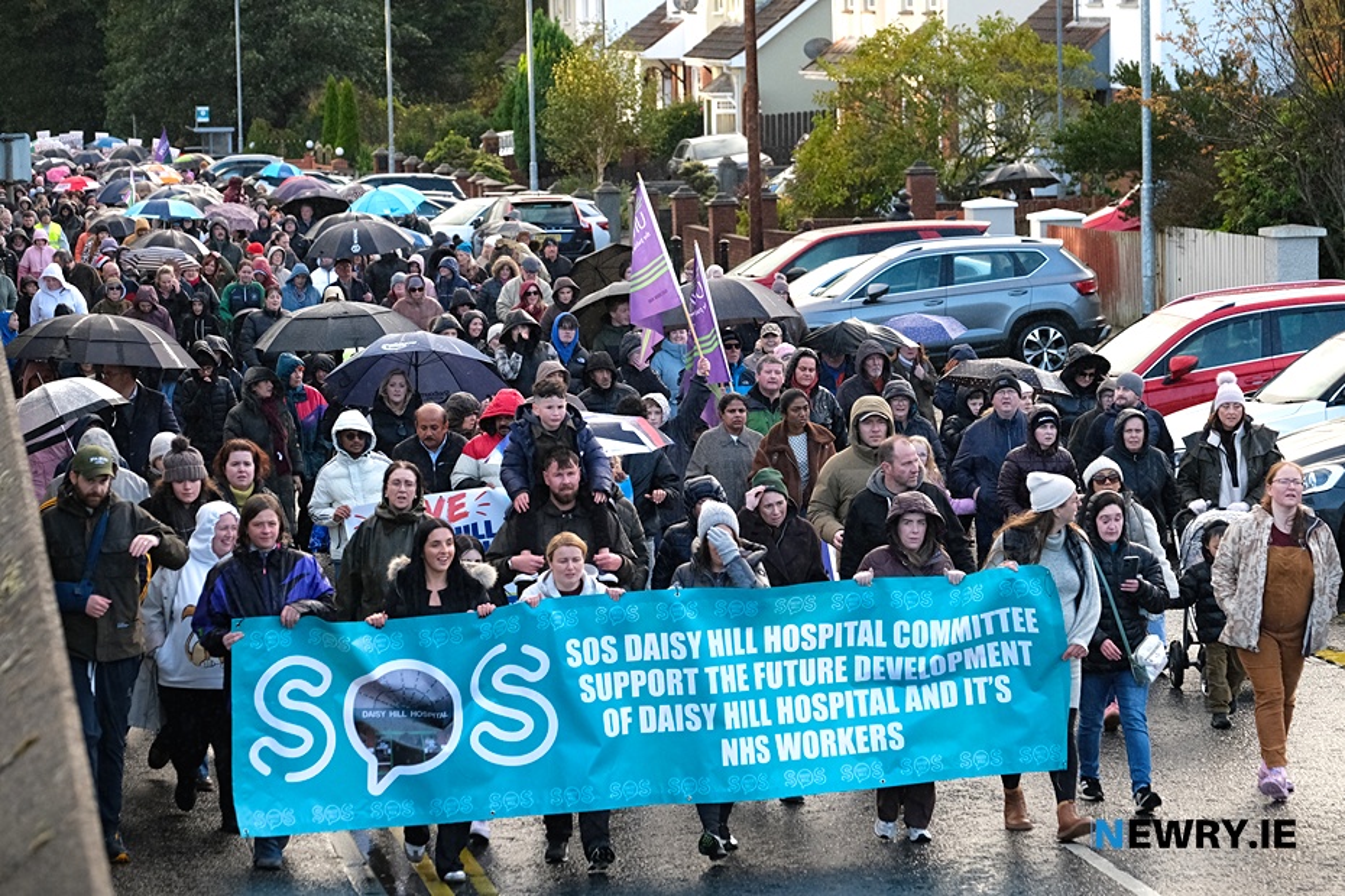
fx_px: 4707
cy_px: 448
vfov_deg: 10.9
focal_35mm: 126
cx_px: 672
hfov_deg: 16.3
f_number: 5
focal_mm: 83.8
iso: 1600
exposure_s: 1/640
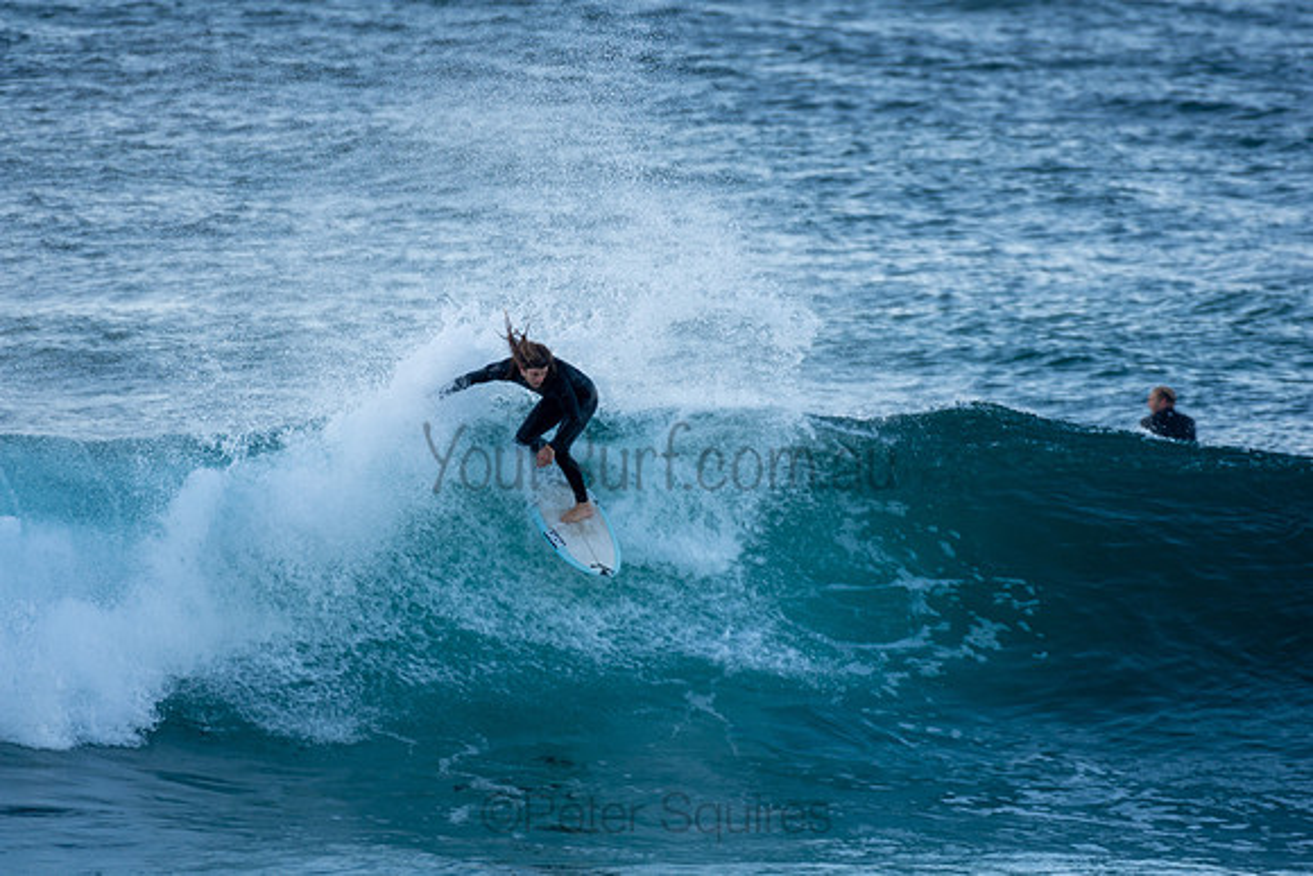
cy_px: 438
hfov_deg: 2.7
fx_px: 27359
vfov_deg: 1.8
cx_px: 656
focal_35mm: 750
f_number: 5.6
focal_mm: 500
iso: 220
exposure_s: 1/250
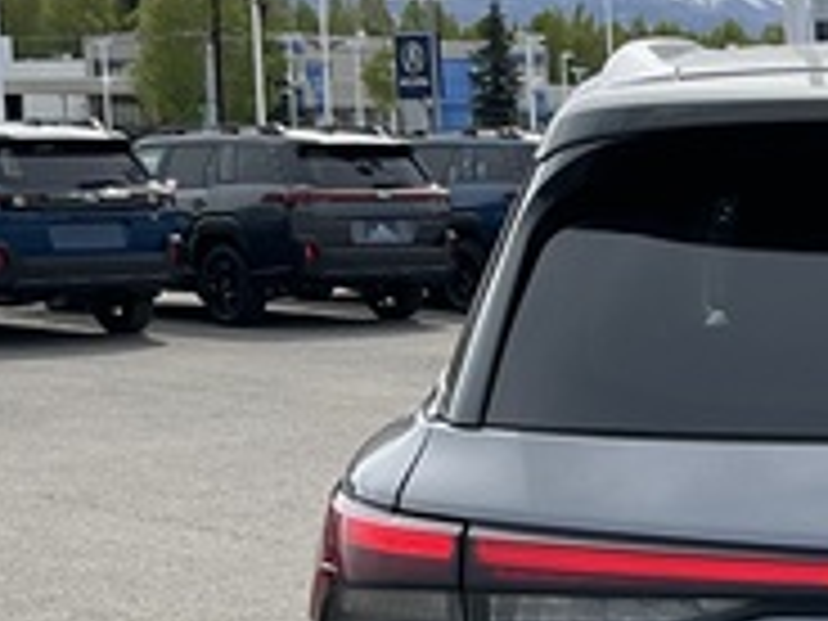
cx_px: 1098
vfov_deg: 14.4
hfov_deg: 18.1
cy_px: 662
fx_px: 2416
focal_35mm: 101
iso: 25
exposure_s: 1/1534
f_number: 1.8
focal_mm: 3
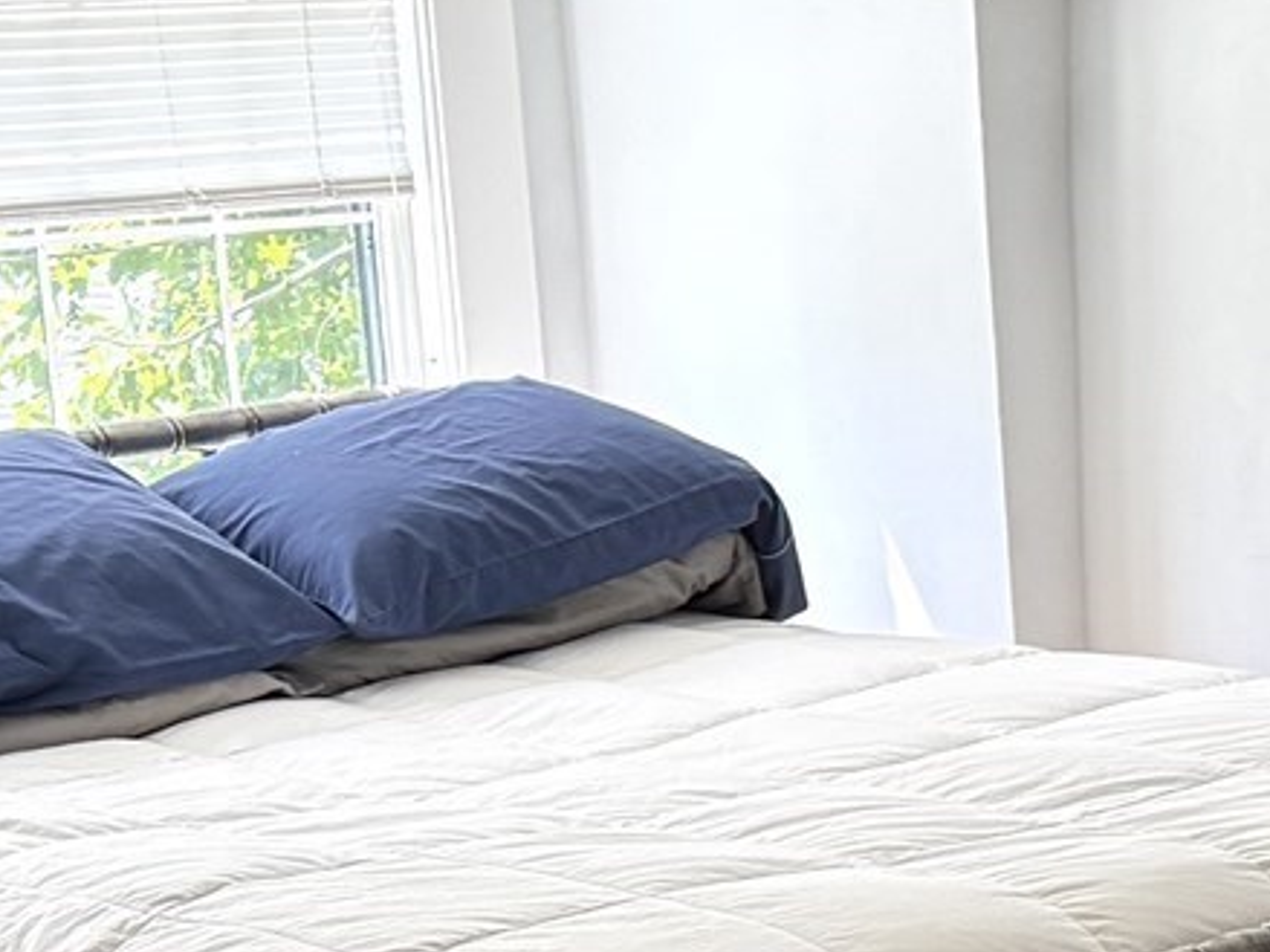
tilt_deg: -10.1
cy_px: 721
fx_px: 4108
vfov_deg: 13.2
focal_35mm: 112
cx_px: 2126
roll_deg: +1.0
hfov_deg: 15.6
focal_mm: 6.76
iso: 200
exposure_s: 1/211
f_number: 1.78
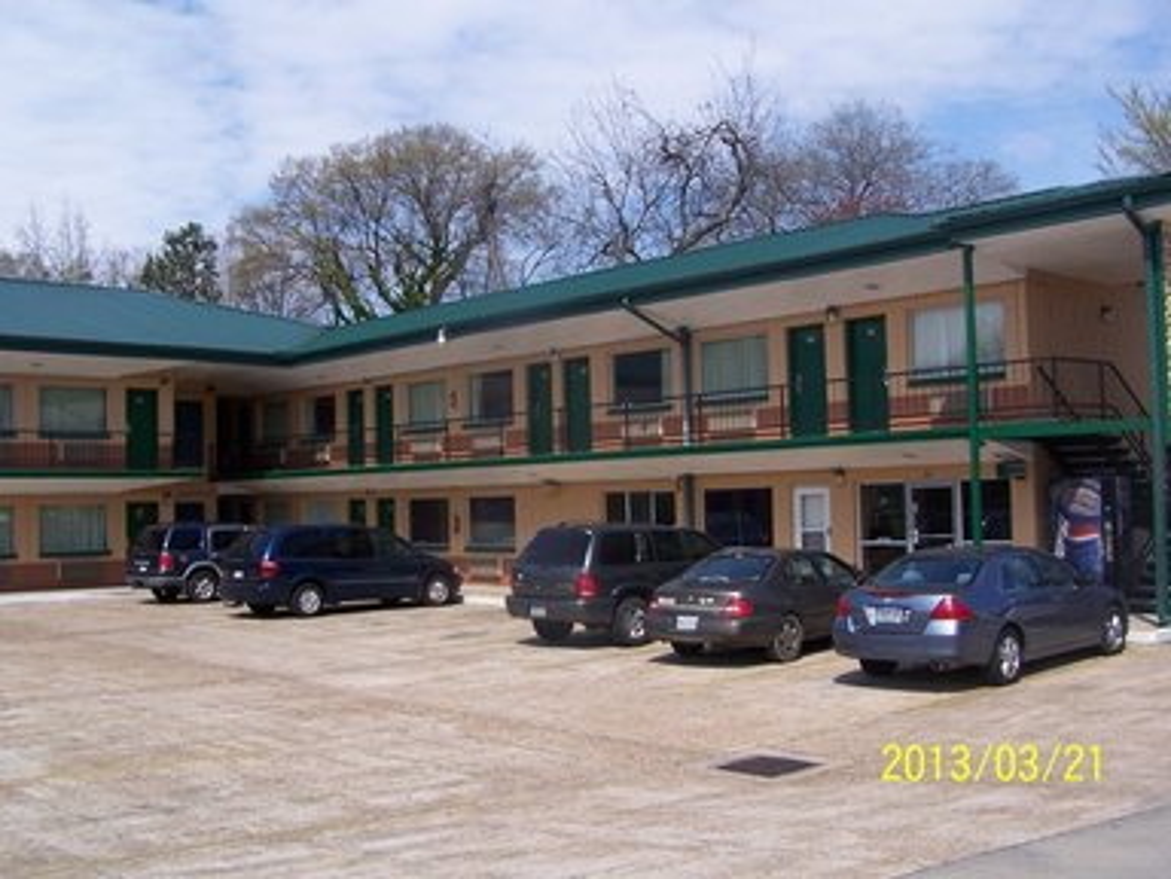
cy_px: 440
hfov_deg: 49.0
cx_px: 586
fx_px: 1285
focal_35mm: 38
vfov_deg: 37.7
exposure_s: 1/640
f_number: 4
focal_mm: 6.3
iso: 80
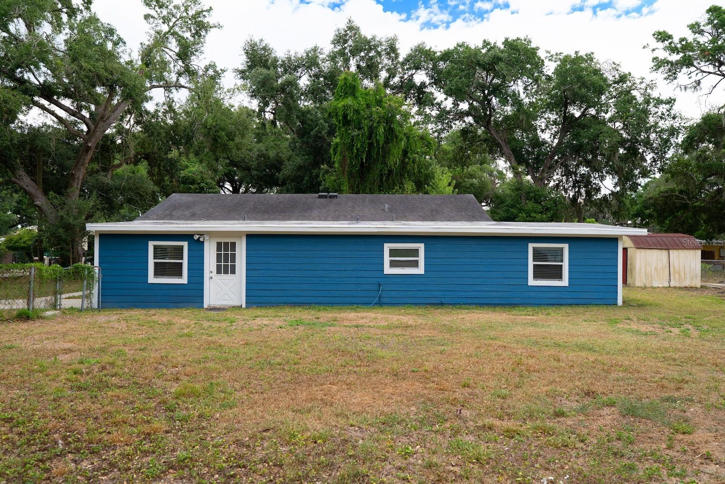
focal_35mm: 27
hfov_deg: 67.4
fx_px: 544
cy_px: 242
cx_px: 362
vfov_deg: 47.9
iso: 100
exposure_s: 1/80
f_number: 4.5
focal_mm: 27
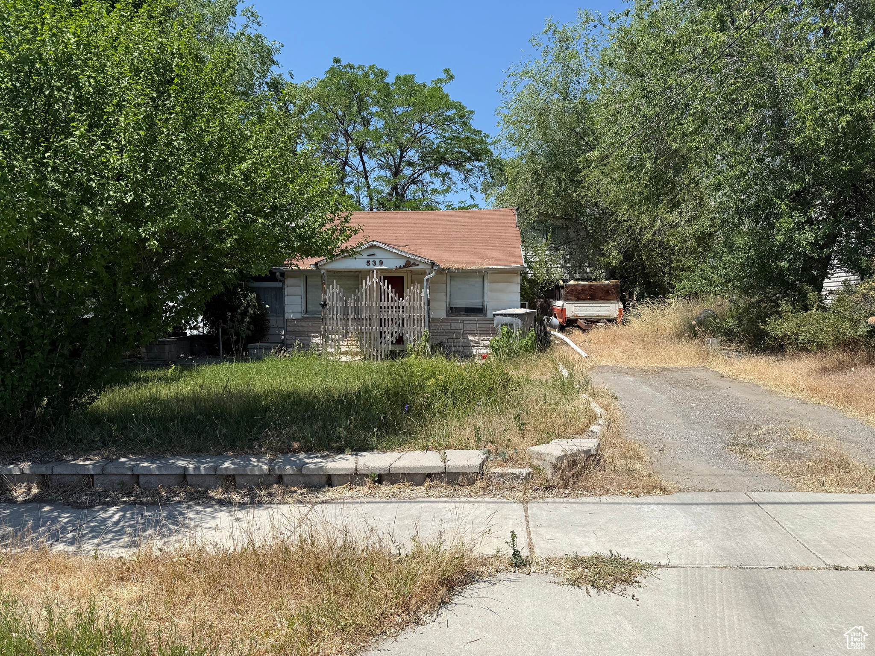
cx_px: 438
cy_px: 328
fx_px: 607
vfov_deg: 56.8
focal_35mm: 24
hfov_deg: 71.6
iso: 80
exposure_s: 1/4405
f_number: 1.78
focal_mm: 6.76
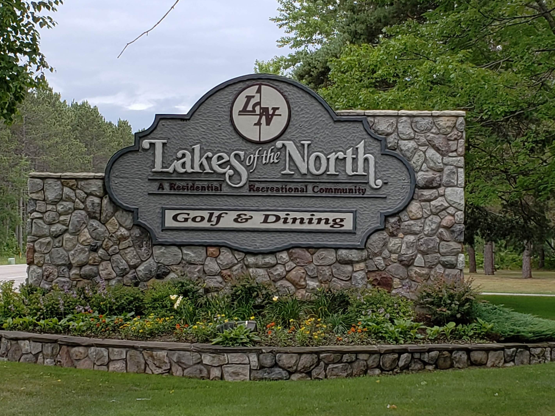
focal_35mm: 28
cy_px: 196
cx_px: 284
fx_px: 449
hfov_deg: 63.4
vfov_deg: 49.7
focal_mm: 4.3
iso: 50
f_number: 2.4
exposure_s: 1/816
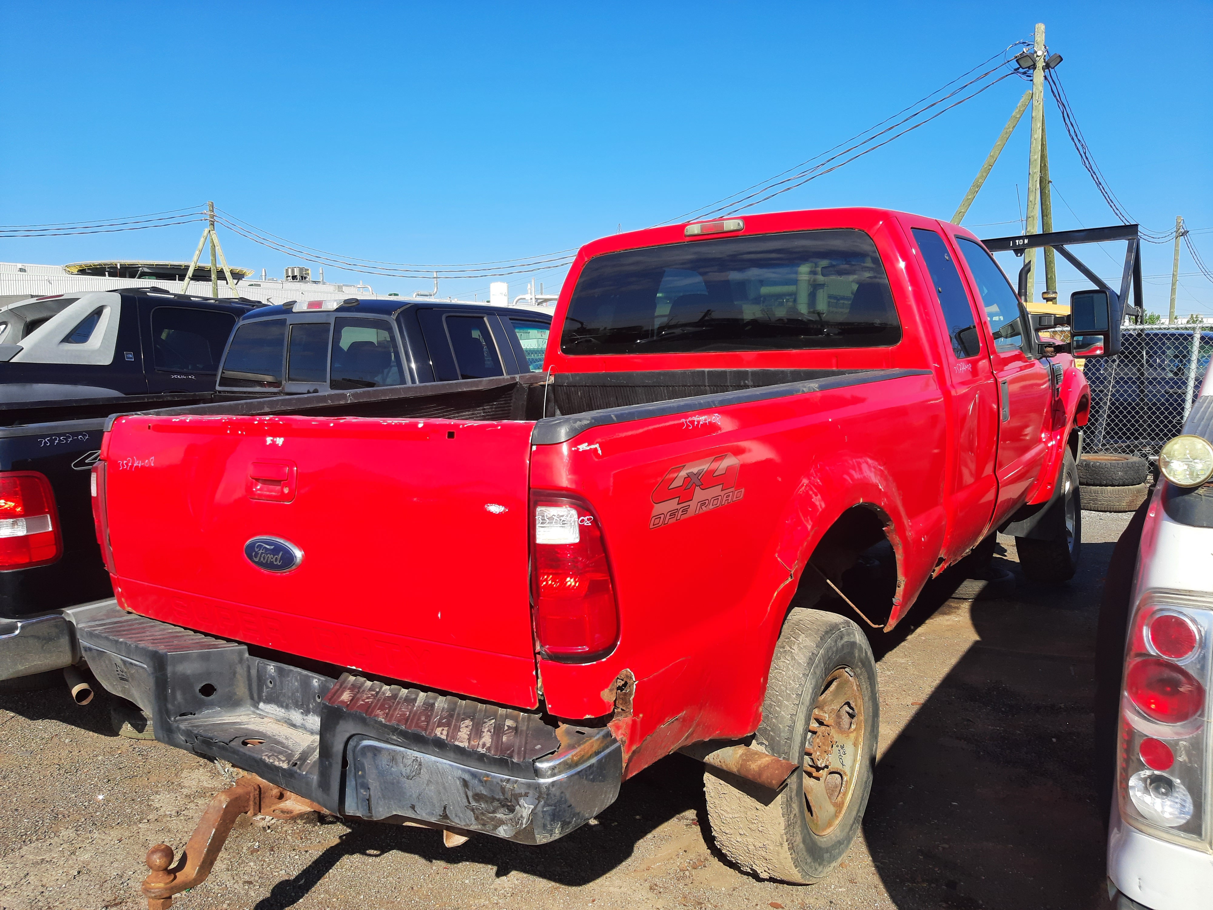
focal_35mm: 26
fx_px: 911
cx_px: 606
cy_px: 455
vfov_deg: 53.1
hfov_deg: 67.3
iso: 40
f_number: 1.7
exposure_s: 1/1199
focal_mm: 3.92
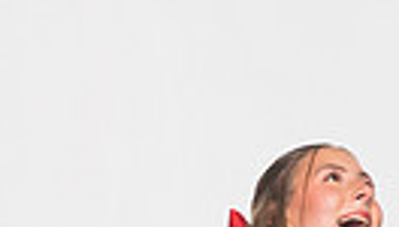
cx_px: 366
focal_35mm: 185
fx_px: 1962
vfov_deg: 6.3
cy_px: 584
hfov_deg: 11.5
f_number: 6.3
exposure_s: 1/200
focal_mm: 52
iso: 500
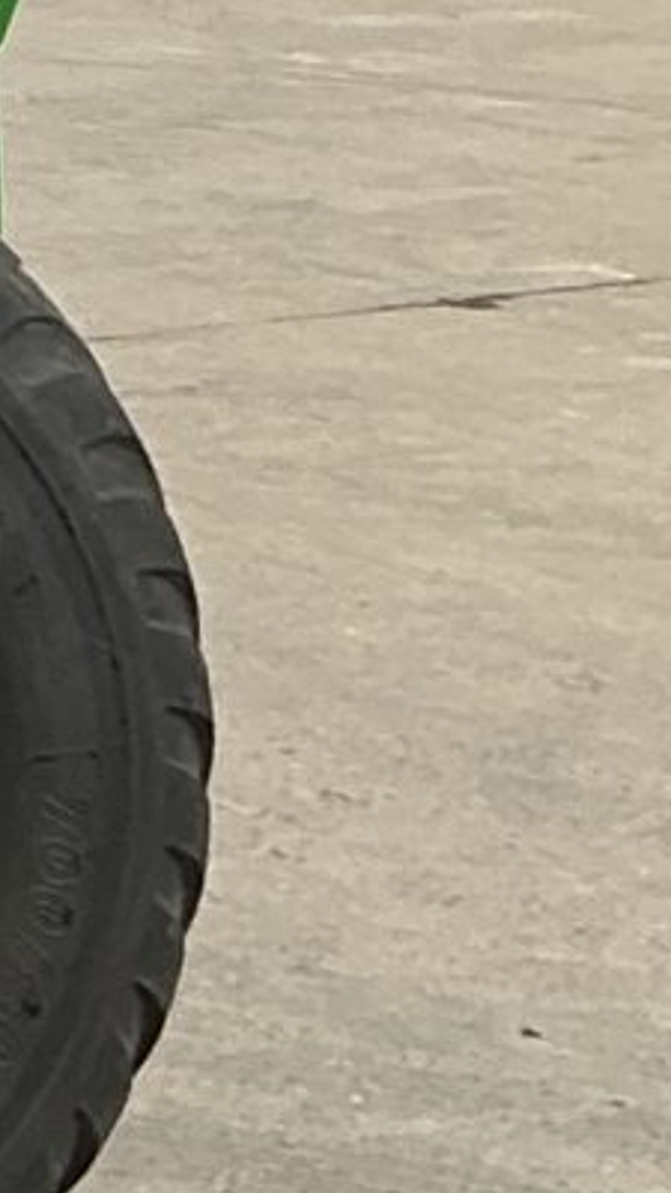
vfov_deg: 10.7
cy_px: -582
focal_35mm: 195
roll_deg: -3.0
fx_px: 6168
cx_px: -1816
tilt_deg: -0.5
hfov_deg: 5.6
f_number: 1.8
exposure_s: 1/1577
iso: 25
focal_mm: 3
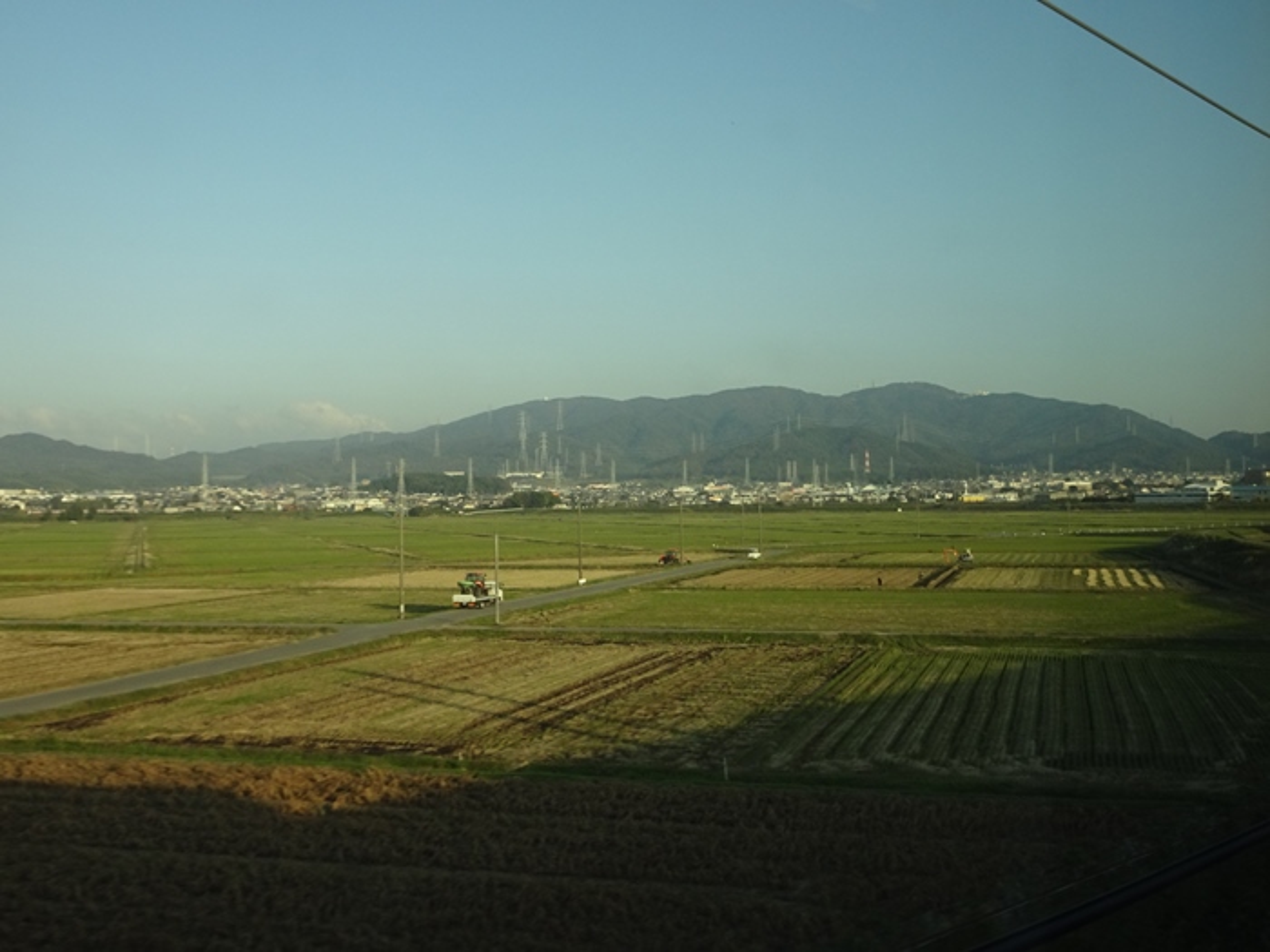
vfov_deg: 37.7
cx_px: 635
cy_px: 476
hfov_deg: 49.0
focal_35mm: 38
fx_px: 1394
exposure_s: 1/400
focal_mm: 6.56
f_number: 4
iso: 160
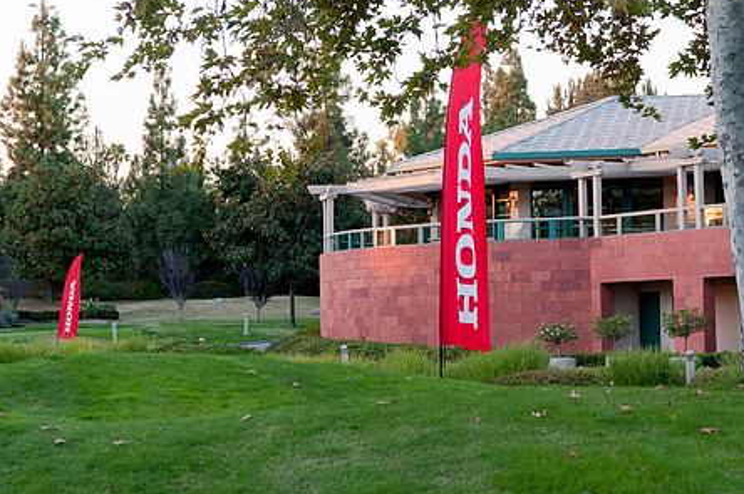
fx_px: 2023
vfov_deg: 13.9
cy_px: 203
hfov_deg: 20.8
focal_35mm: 98
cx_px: 457
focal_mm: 50
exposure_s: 1/160
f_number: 6.3
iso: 640
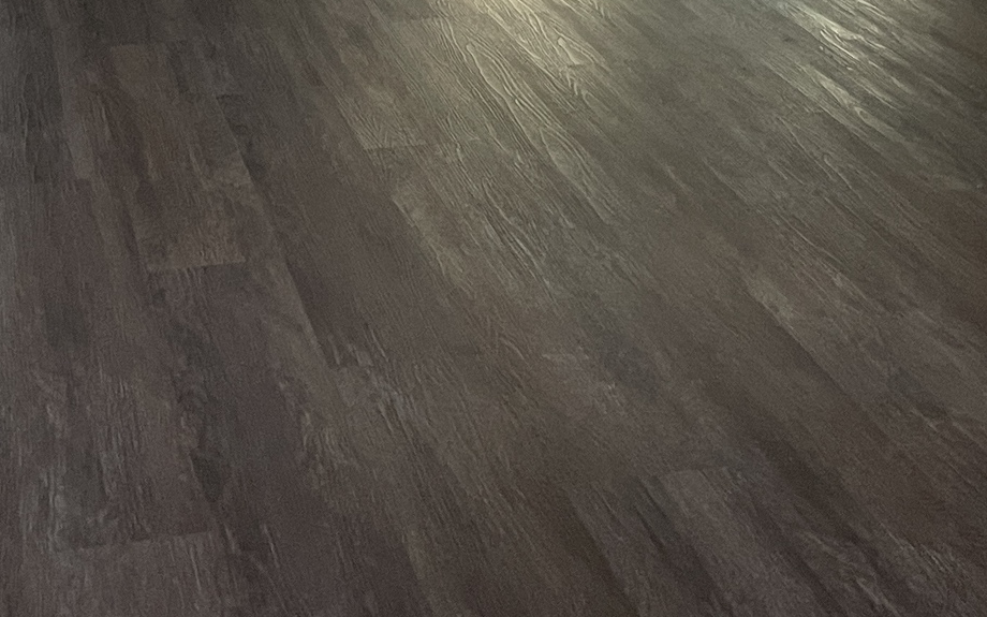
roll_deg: +1.8
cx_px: 466
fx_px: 2475
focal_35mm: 92
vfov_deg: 12.5
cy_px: -615
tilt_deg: +1.1
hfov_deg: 22.6
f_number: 1.6
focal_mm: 4.2
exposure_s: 1/60
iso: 100
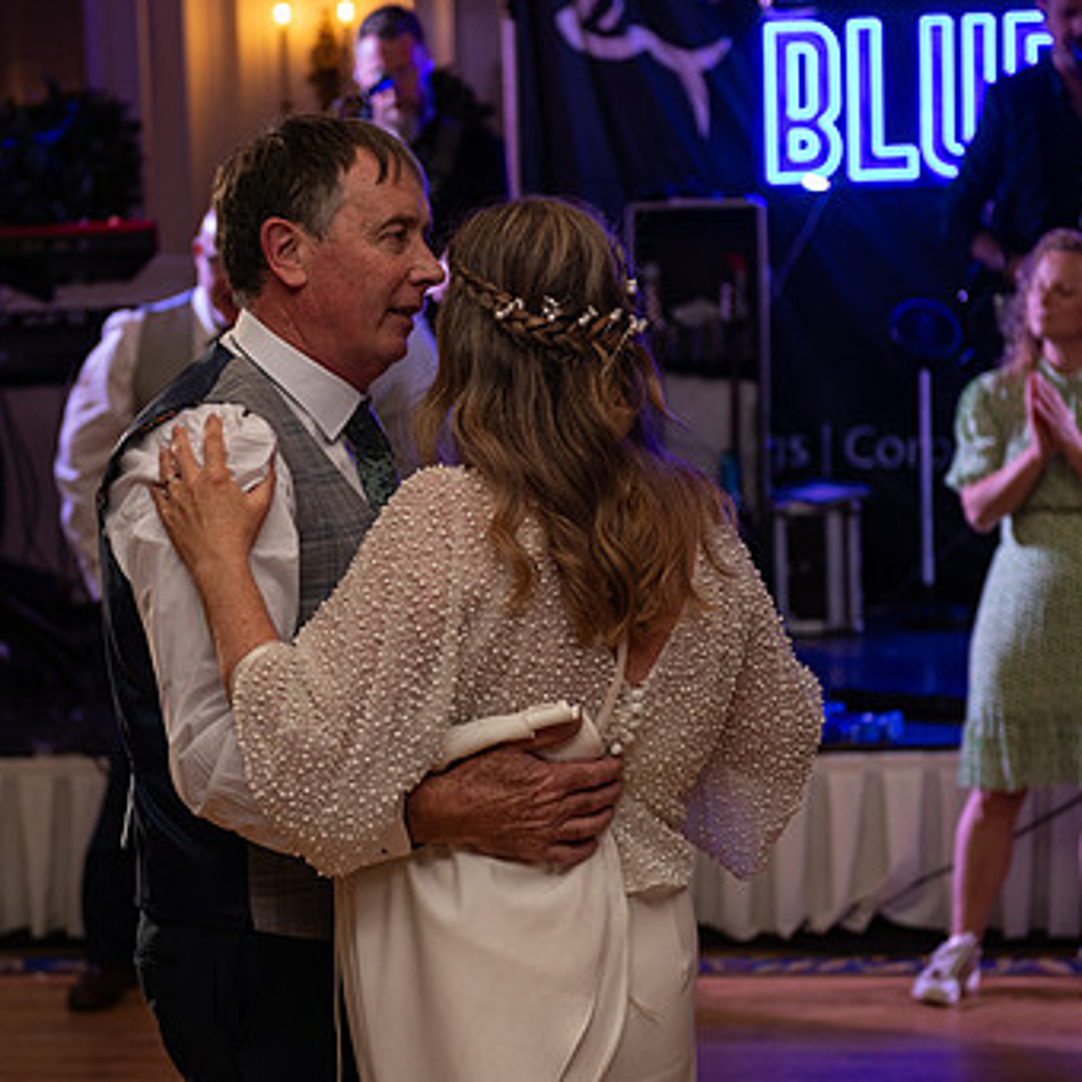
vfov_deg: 19.9
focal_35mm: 87
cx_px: 471
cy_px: 517
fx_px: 3077
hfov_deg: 19.9
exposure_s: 1/160
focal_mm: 60
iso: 500
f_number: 3.5
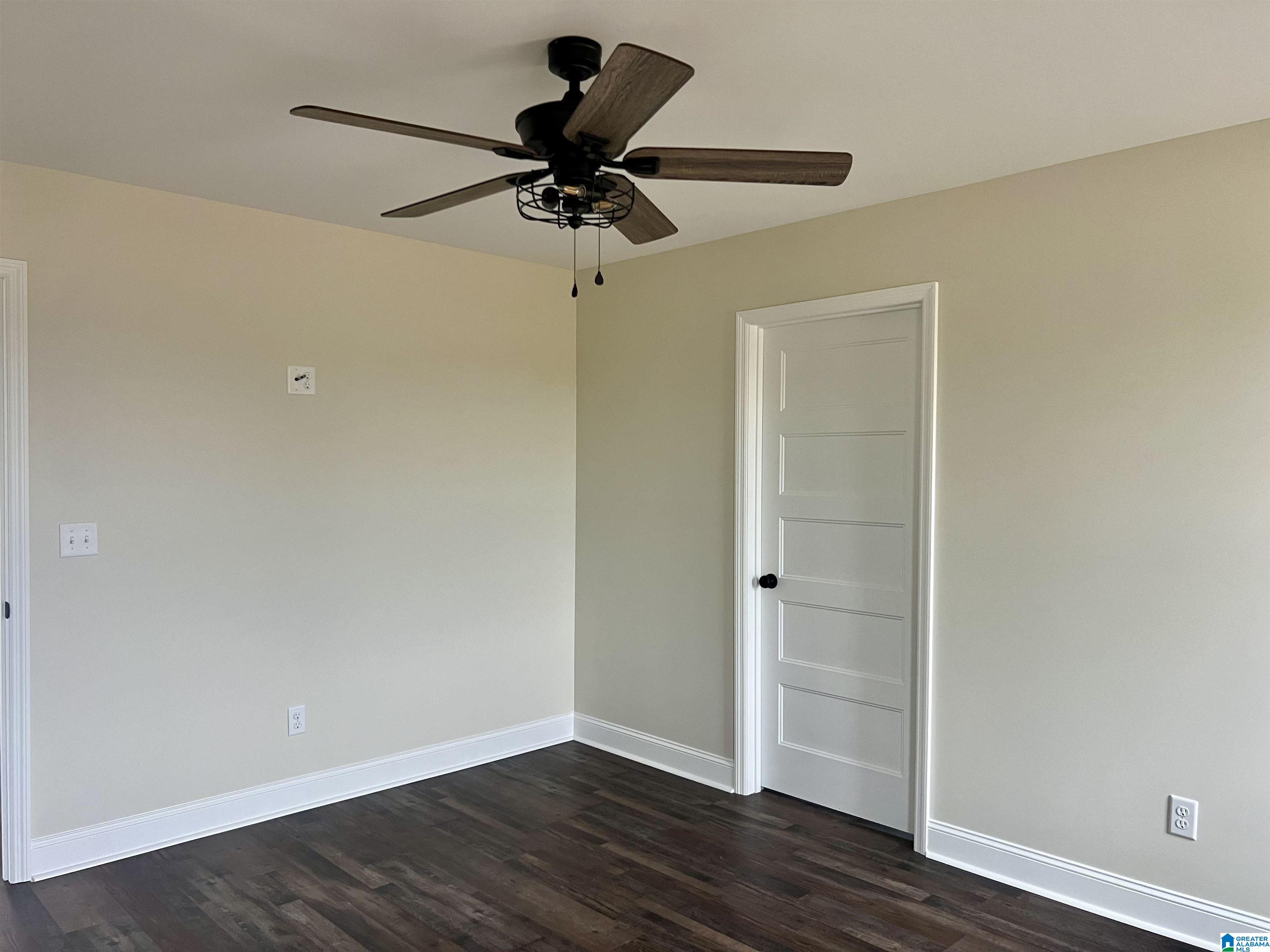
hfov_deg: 67.3
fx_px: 954
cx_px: 635
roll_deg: -0.6
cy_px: 476
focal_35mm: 26
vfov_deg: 53.1
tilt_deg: -1.6
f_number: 1.5
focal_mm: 5.7
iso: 125
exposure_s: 1/96
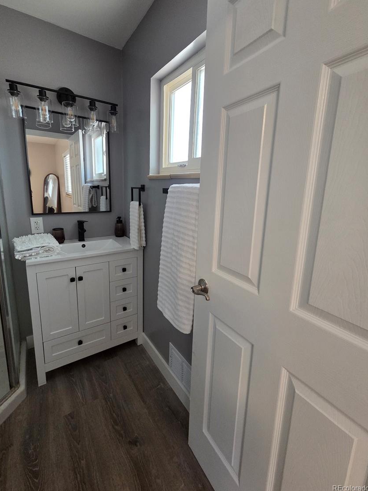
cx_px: 173
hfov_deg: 85.6
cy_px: 229
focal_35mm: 14
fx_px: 198
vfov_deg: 101.9
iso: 640
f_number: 2.2
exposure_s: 1/60
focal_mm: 2.2
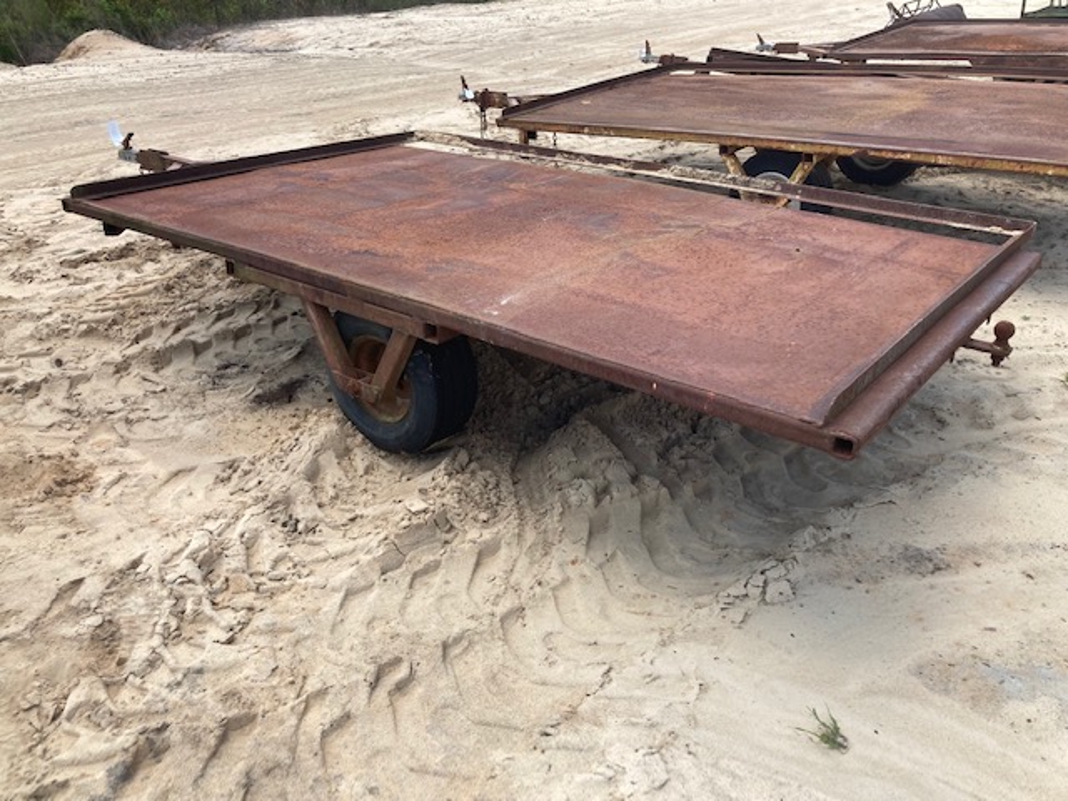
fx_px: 864
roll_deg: +0.5
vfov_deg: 49.7
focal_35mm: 28
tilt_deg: -27.2
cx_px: 534
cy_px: 400
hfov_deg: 63.4
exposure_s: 1/917
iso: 20
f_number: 1.8
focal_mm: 3.99
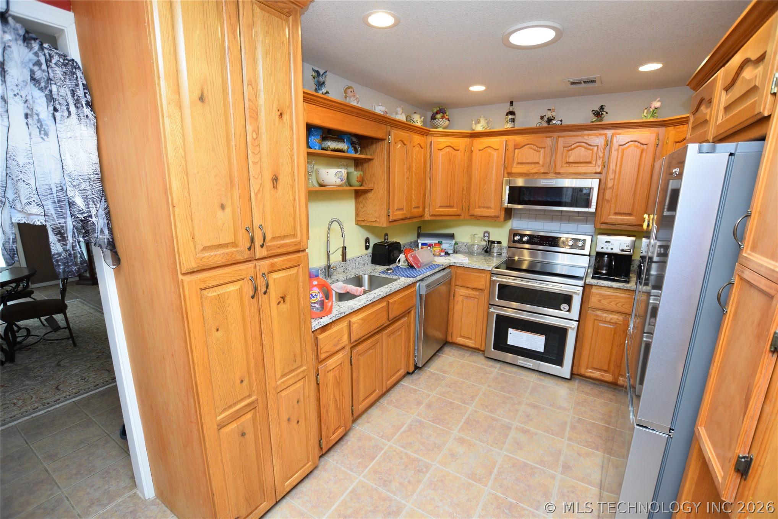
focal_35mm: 15
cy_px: 260
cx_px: 389
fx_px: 324
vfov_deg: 77.3
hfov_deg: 100.4
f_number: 4
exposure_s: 1/60
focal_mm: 10
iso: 500
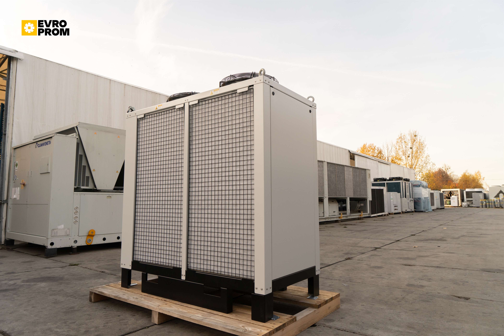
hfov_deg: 73.7
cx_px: 252
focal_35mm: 24
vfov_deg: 53.1
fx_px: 336
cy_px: 168
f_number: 8
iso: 200
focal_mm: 24
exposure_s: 1/160
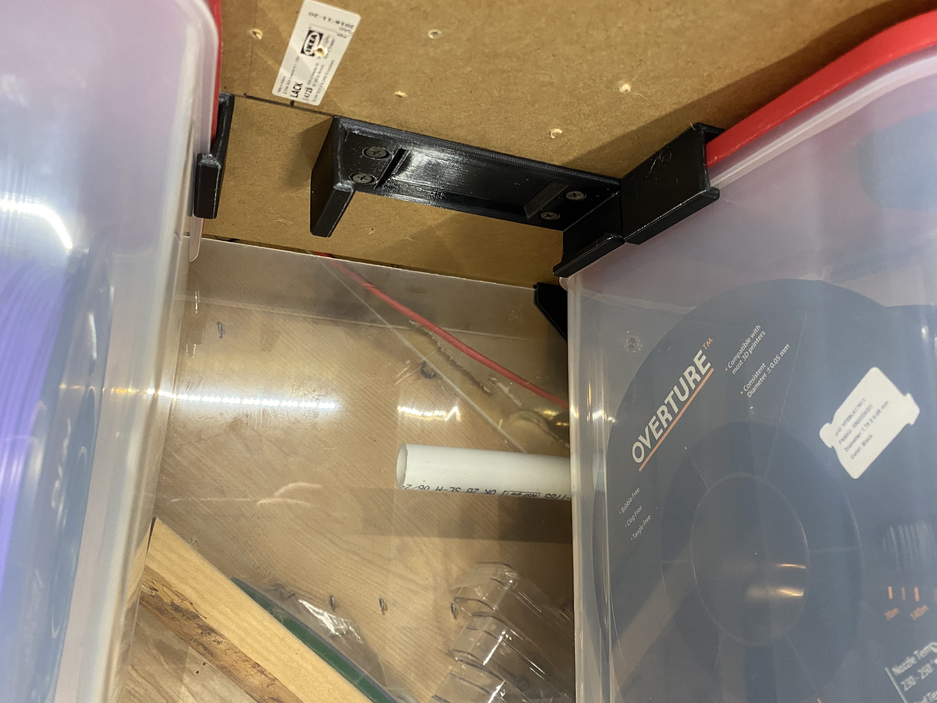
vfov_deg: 53.1
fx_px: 704
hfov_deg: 67.3
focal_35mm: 26
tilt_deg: +13.8
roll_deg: -1.3
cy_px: 352
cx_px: 468
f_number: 1.8
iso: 250
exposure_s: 1/60
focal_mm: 4.25
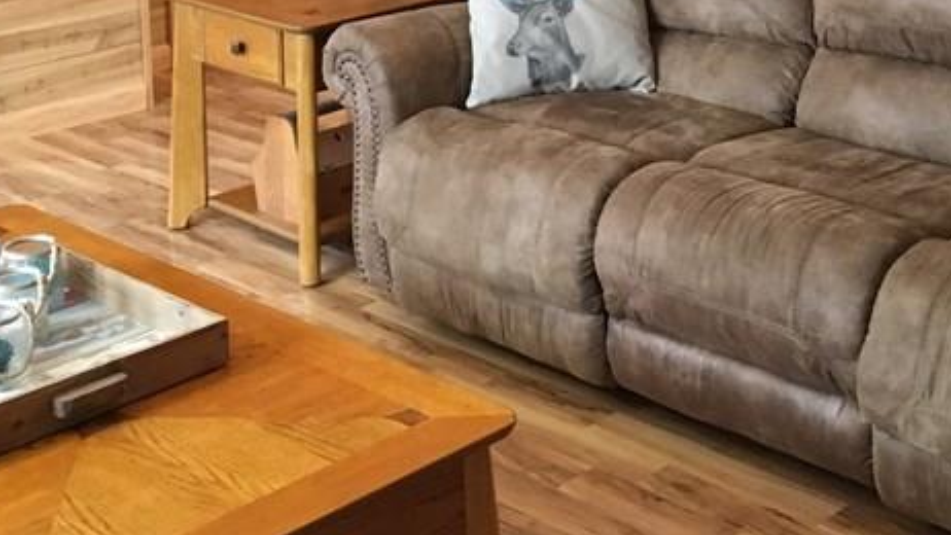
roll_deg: +0.9
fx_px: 1765
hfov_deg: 30.1
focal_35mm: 70
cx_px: 535
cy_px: -185
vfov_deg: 16.2
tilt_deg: -6.3
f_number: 2.2
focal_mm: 4.15
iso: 250
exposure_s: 1/15
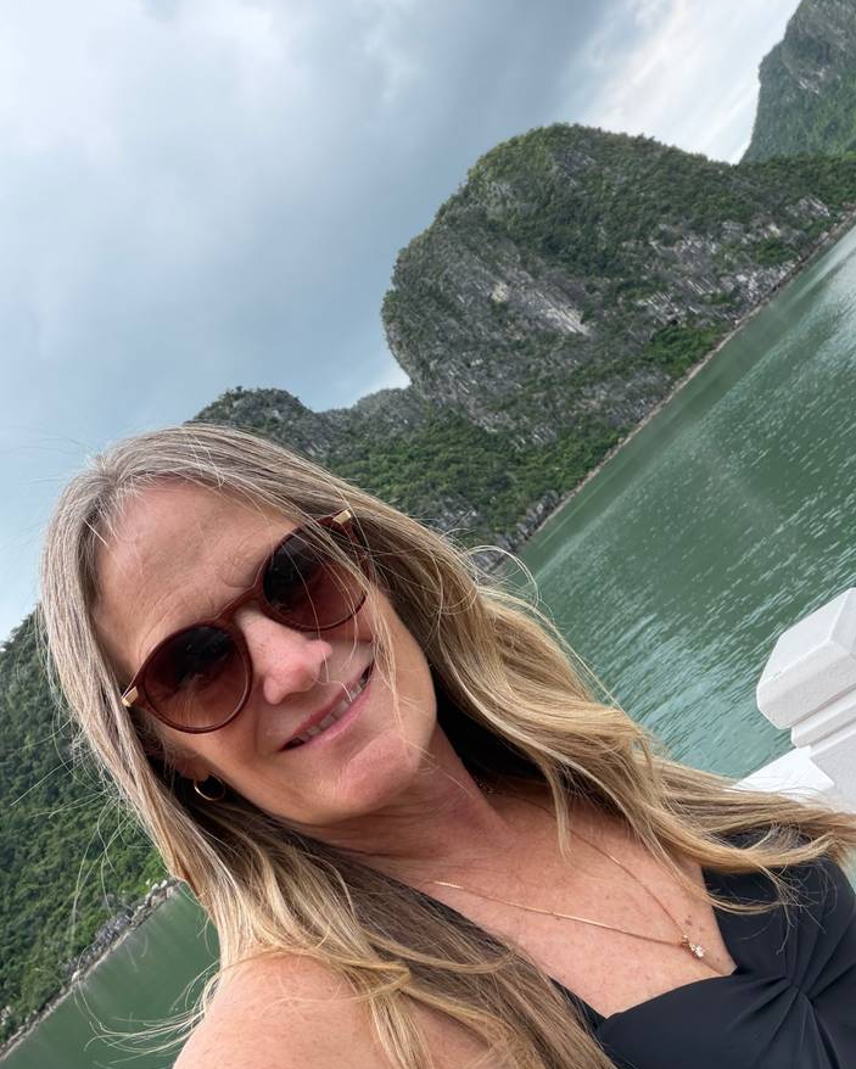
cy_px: 536
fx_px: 1013
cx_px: 419
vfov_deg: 55.6
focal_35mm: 32
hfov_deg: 45.8
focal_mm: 2.71
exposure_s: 1/170
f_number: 1.9
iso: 25
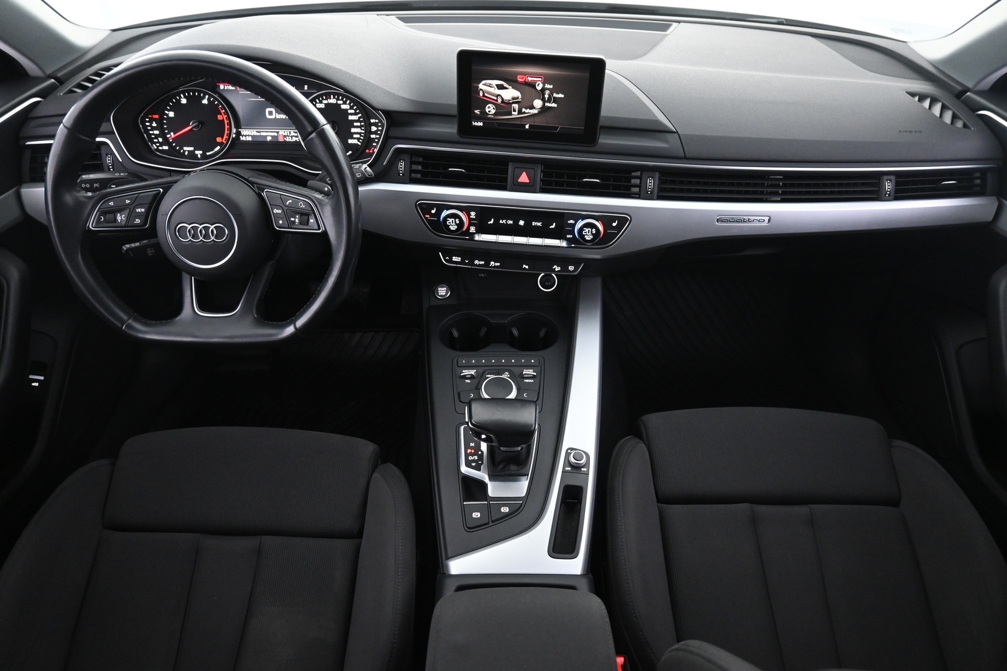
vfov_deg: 49.1
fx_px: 734
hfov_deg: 68.9
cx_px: 504
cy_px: 336
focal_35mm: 26
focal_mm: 17.5
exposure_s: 1/30
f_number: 3.5
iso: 2500
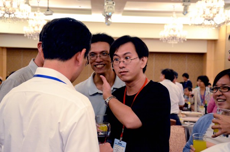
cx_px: 115
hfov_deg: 32.0
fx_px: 402
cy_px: 76
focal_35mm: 63
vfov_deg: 21.5
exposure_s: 1/50
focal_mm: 42
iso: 3200
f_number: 4.8
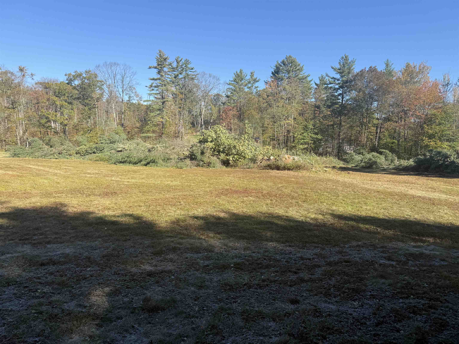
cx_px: 230
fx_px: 318
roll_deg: -1.8
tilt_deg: -5.3
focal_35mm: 24
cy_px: 172
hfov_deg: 71.6
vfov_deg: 56.8
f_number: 1.78
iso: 80
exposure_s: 1/2445
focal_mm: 6.76
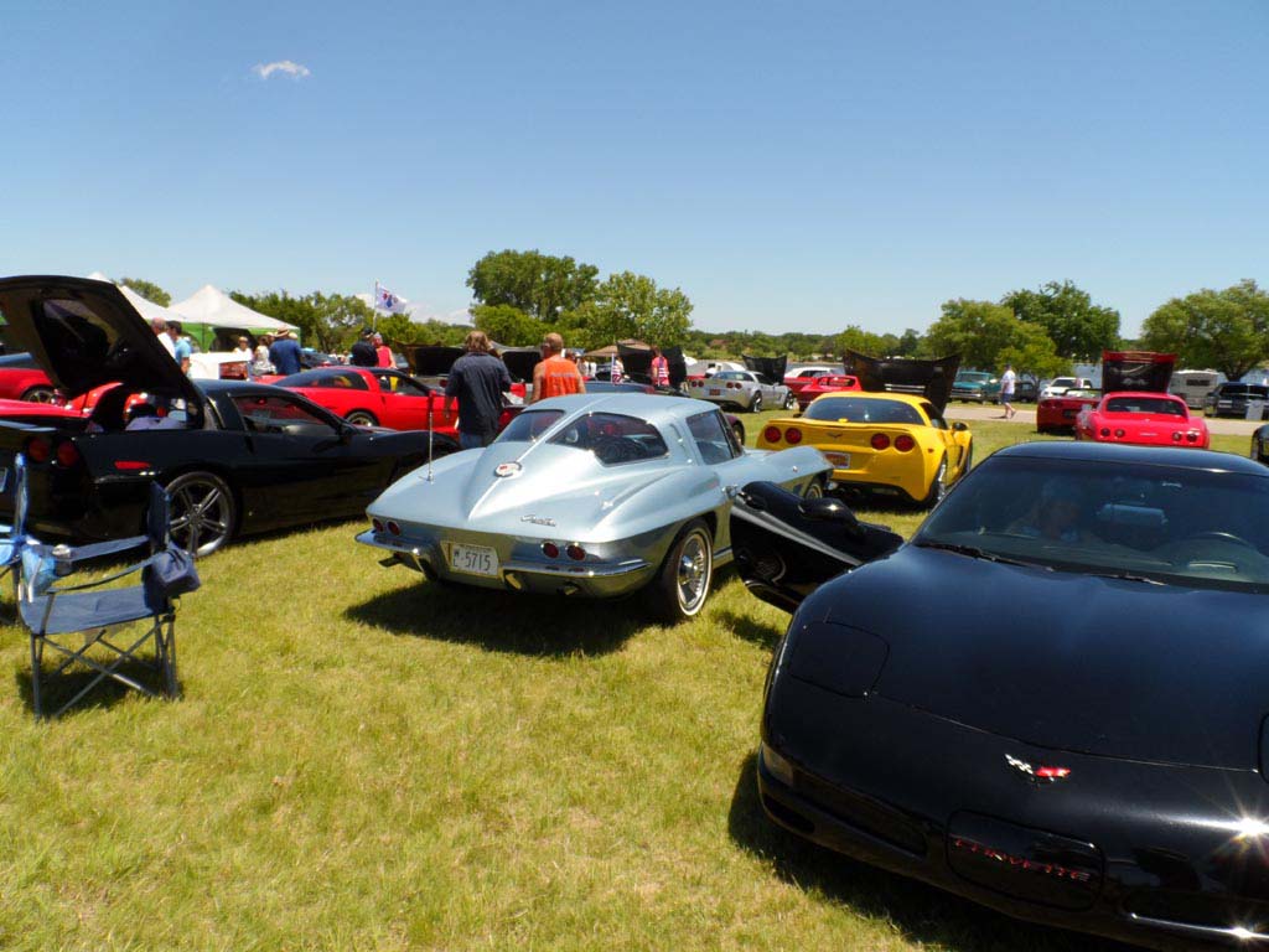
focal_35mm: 24
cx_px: 634
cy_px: 476
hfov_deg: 71.6
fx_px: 880
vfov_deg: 56.8
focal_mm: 4
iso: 80
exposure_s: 1/500
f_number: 4.5
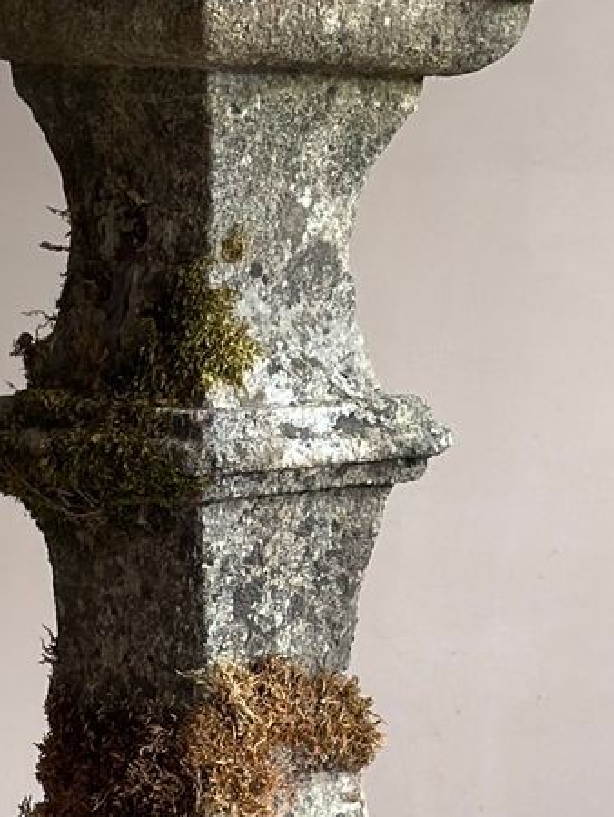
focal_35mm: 191
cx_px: 198
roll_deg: +0.6
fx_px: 4513
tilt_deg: -6.9
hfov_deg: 7.8
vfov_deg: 10.3
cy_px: 739
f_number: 1.78
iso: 80
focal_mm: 6.76
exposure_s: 1/100
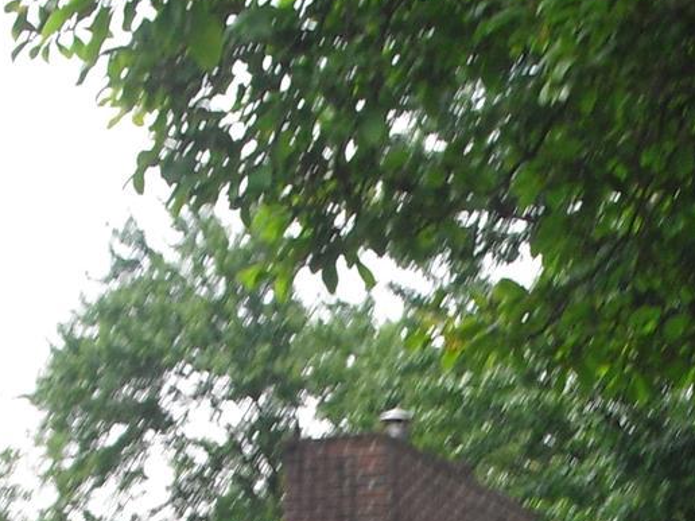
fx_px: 2871
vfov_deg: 9.9
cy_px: 863
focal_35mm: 143
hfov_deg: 13.7
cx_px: 531
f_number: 7.8
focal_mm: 6.3
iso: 100
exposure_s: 1/80
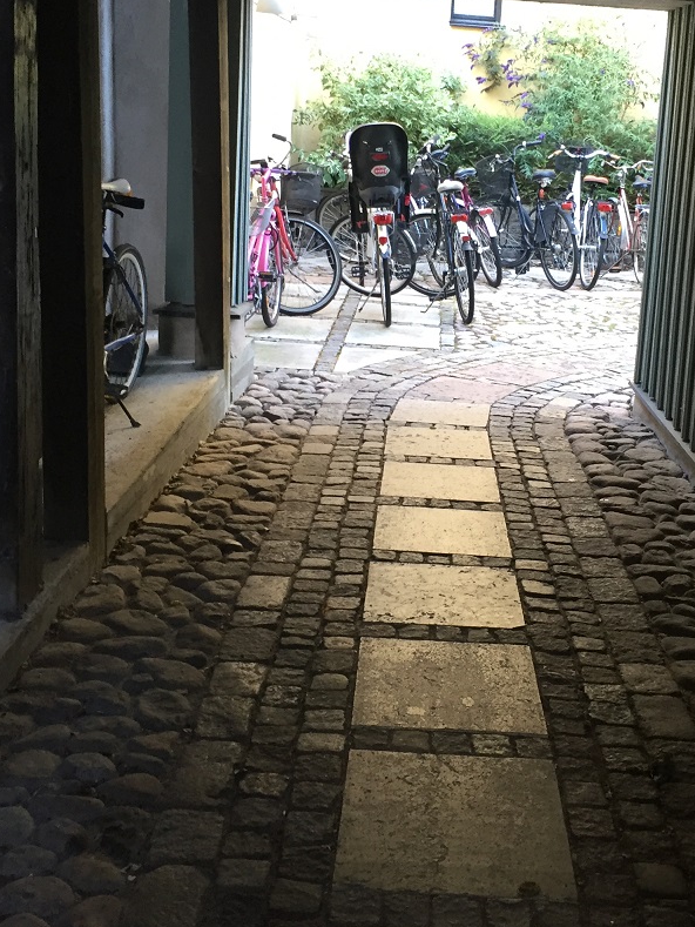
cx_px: 452
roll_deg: -3.2
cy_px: 384
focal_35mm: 48
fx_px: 1285
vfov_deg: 39.5
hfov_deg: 30.1
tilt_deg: -12.7
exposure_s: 1/33
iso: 64
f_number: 2.2
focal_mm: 4.15
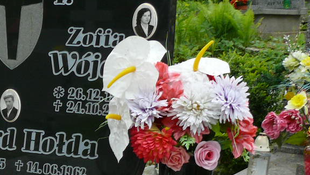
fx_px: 871
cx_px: -56
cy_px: 213
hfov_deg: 19.1
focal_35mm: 106
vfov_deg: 11.2
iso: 100
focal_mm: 7.4
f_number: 4
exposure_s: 1/200
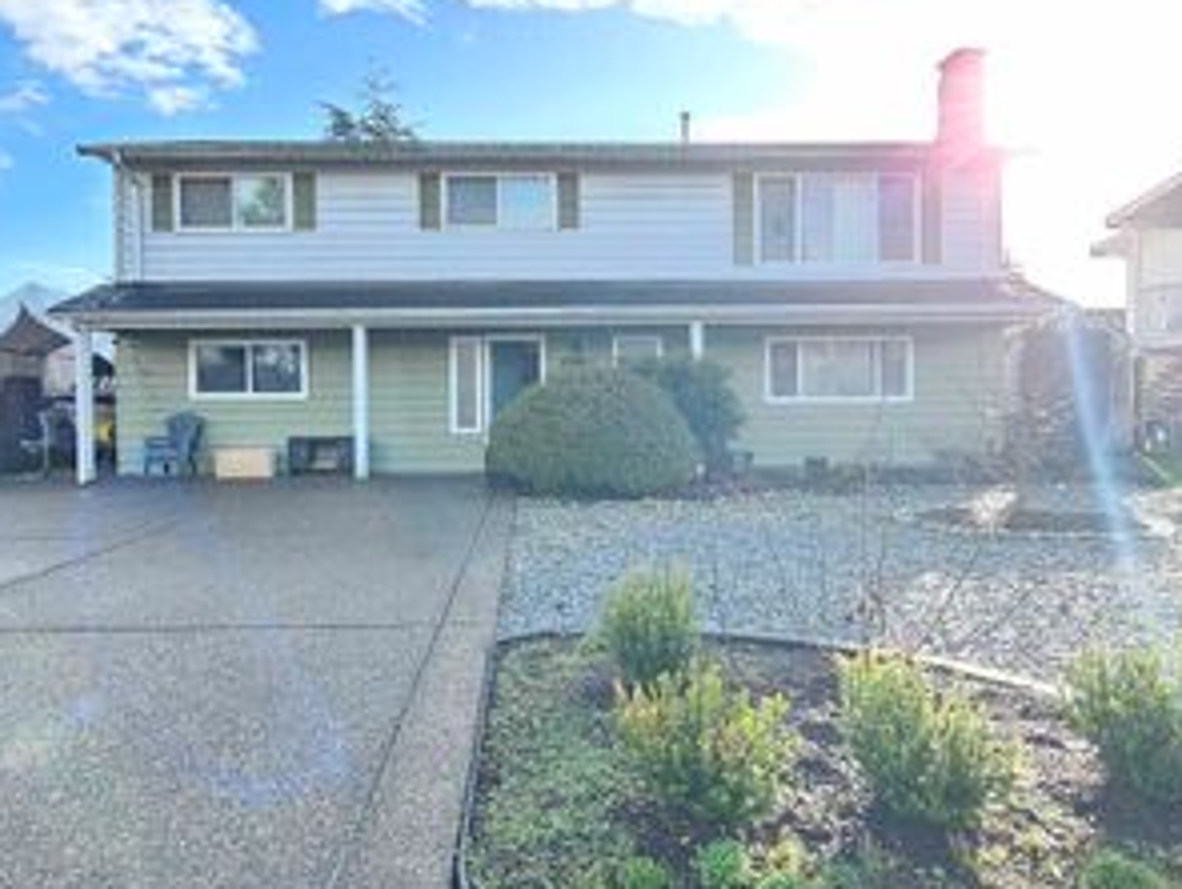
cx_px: 537
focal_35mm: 22
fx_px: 752
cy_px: 406
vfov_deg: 61.1
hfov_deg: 76.1
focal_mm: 2.2
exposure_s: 1/168
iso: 50
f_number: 2.2
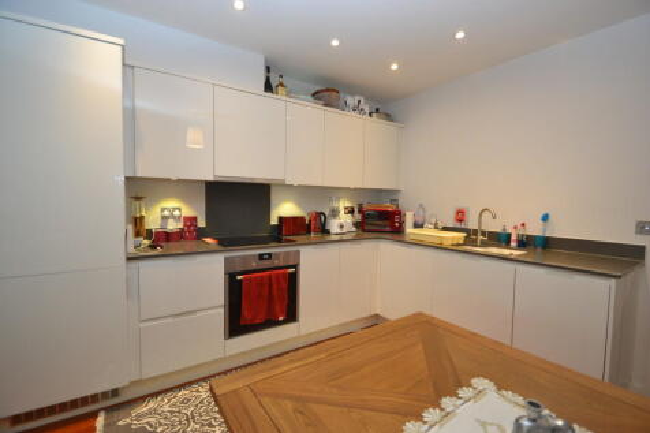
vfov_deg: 77.3
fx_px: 271
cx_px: 325
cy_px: 216
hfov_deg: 100.4
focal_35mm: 15
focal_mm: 10
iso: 720
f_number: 3.5
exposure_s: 1/60
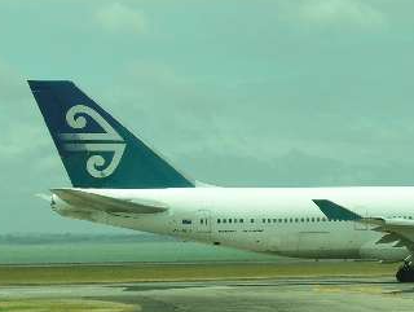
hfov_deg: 12.5
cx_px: 402
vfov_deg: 9.5
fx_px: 1869
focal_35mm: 156
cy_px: 200
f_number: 6.8
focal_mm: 19.8
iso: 50
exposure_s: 1/182
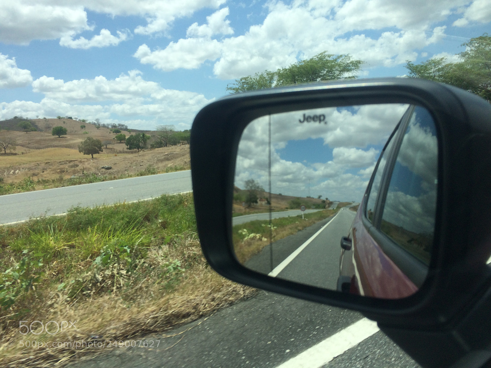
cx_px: 246
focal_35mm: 29
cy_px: 184
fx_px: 411
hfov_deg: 61.7
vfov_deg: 48.2
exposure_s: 1/2740
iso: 32
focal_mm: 4.15
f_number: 2.2
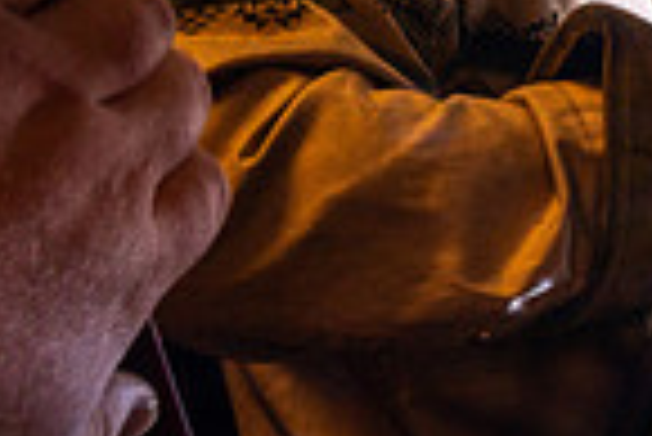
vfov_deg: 11.2
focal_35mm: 123
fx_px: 2230
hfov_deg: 14.1
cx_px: 1290
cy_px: 236
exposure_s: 1/20
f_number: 22
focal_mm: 24
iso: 125
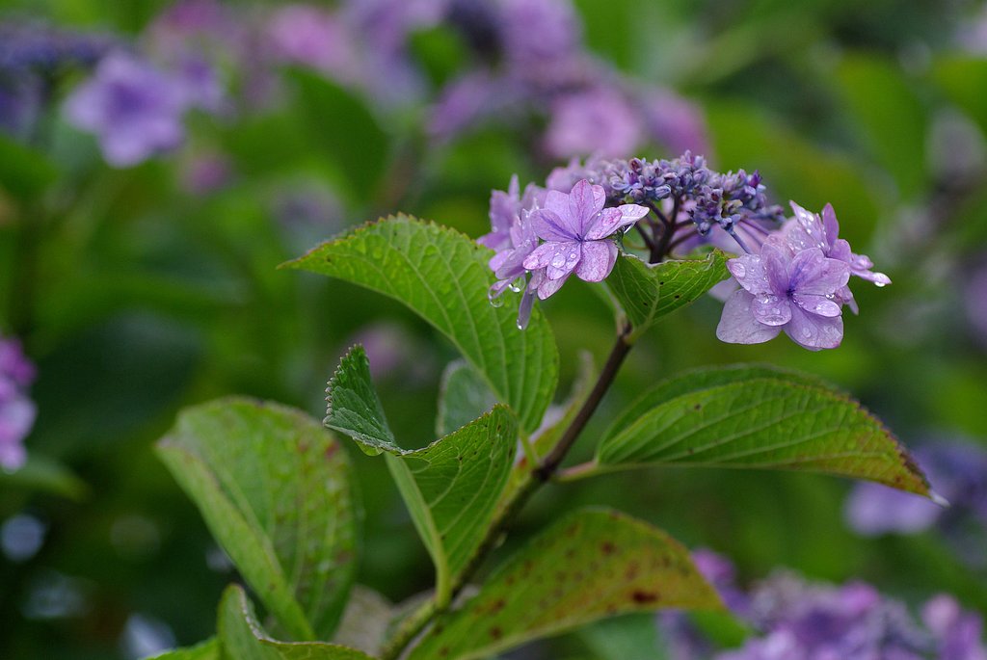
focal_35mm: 135
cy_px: 330
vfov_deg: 10.2
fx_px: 3705
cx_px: 494
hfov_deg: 15.2
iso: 280
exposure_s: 1/125
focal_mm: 90
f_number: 4
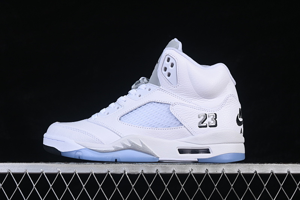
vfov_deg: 18.2
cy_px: 100
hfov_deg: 27.0
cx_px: 150
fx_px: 625
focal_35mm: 75
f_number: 8
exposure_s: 1/80
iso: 160
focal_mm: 50
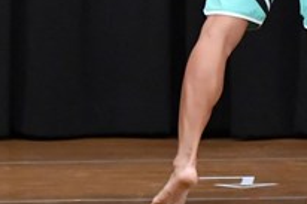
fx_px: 6944
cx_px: 288
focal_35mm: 815
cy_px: -42
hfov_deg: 2.5
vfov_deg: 1.7
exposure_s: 1/400
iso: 8000
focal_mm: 145
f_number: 5.6
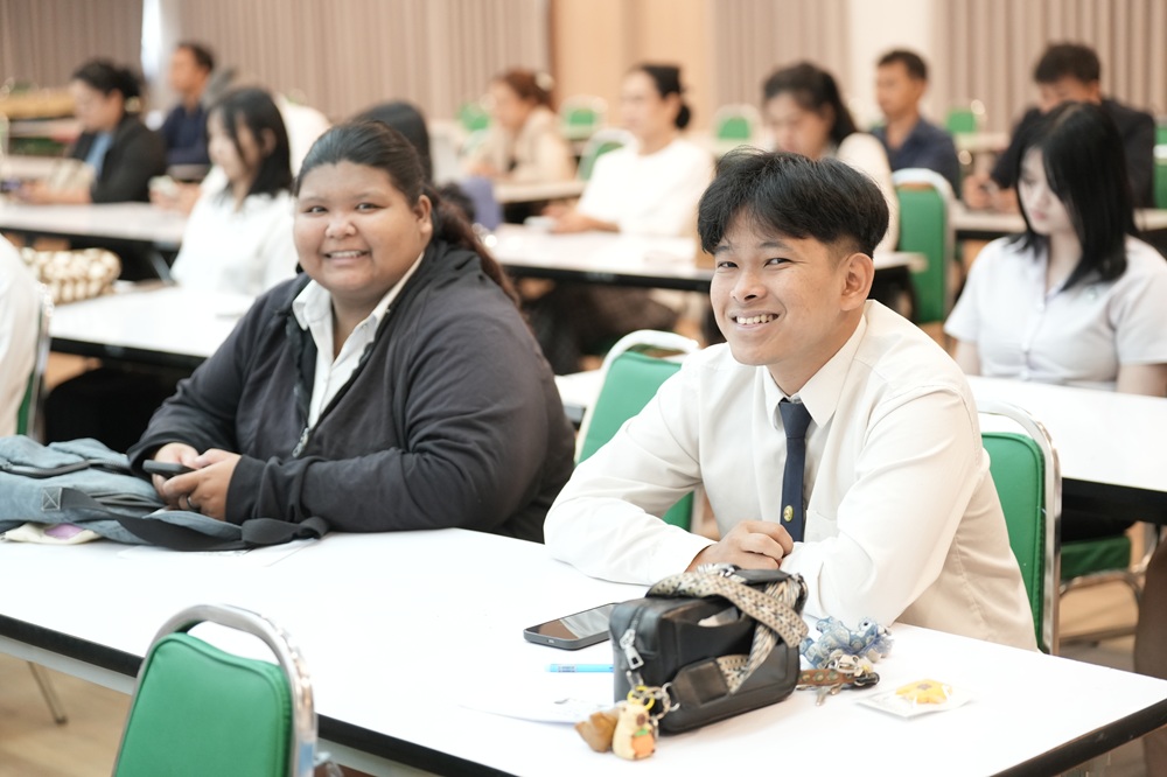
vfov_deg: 19.4
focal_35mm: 70
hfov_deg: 28.9
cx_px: 584
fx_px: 2268
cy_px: 388
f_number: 2.8
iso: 2000
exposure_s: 1/125
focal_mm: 70
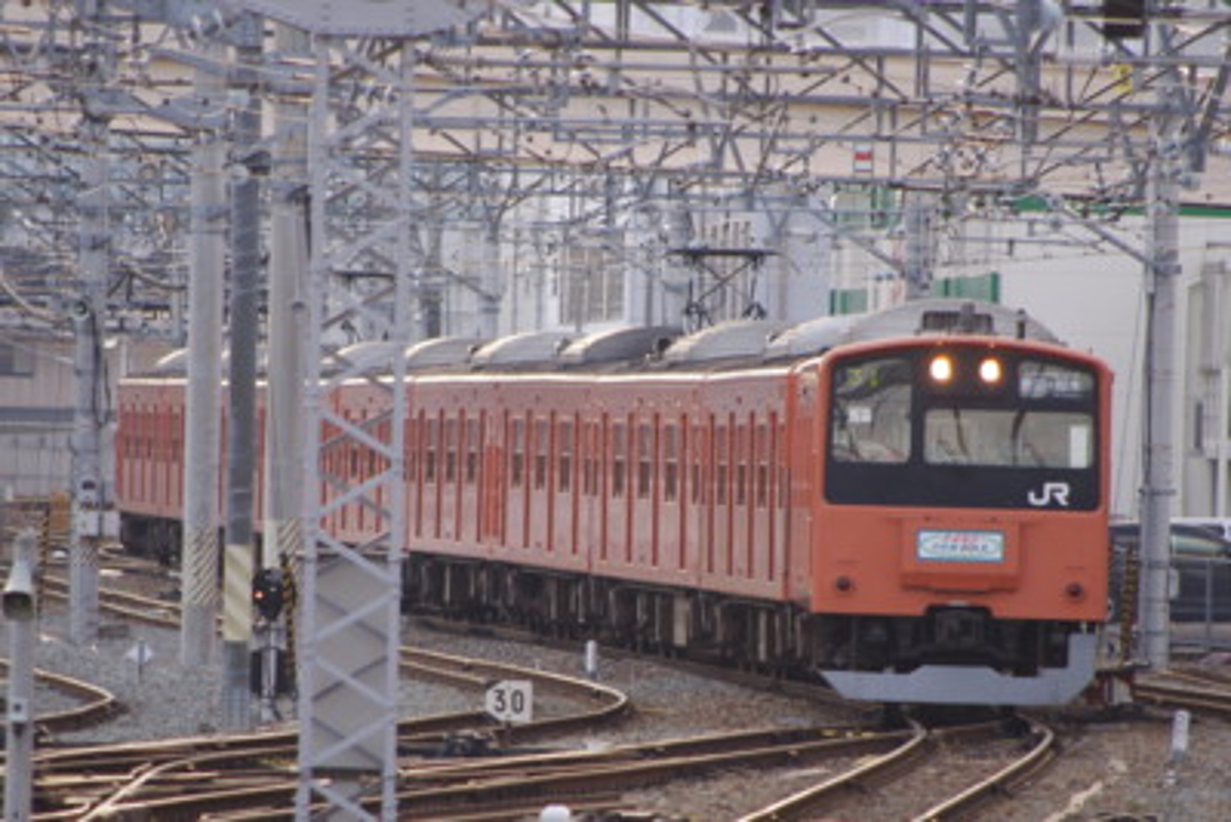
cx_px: 616
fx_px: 15392
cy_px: 411
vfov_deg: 3.1
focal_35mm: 450
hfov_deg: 4.6
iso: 400
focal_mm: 300
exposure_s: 1/200
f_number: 5.8
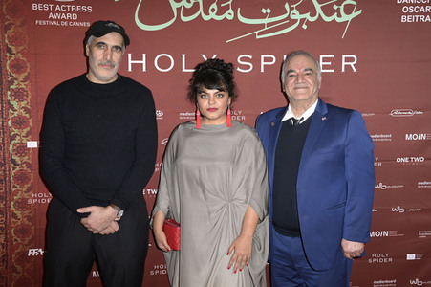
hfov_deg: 39.6
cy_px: 144
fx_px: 598
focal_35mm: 50
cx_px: 216
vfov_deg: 27.0
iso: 400
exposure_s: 1/250
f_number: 5.6
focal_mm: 50
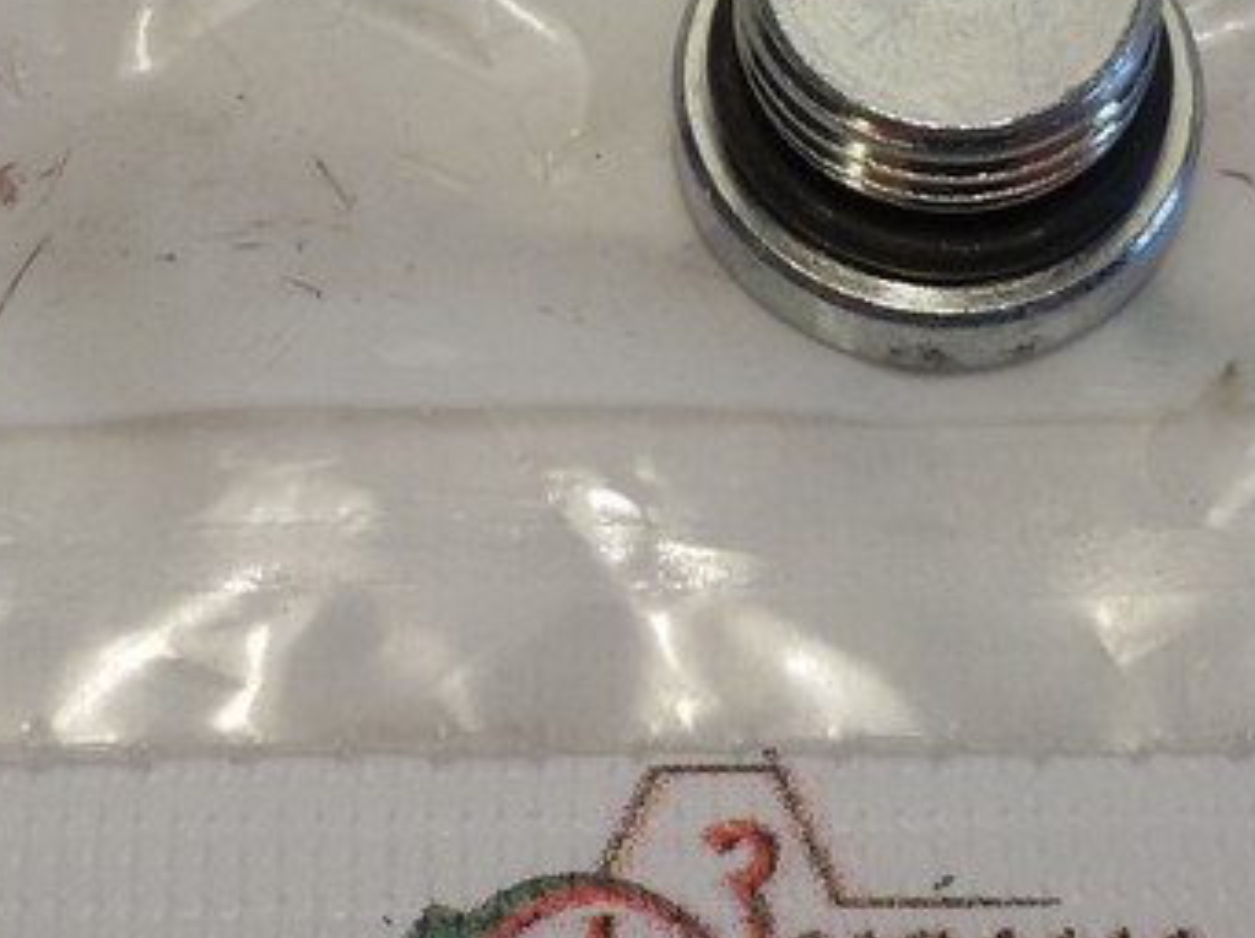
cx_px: 670
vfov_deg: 15.3
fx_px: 3296
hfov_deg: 21.6
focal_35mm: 91
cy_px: -353
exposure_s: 1/100
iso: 40
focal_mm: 2.93
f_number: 2.4
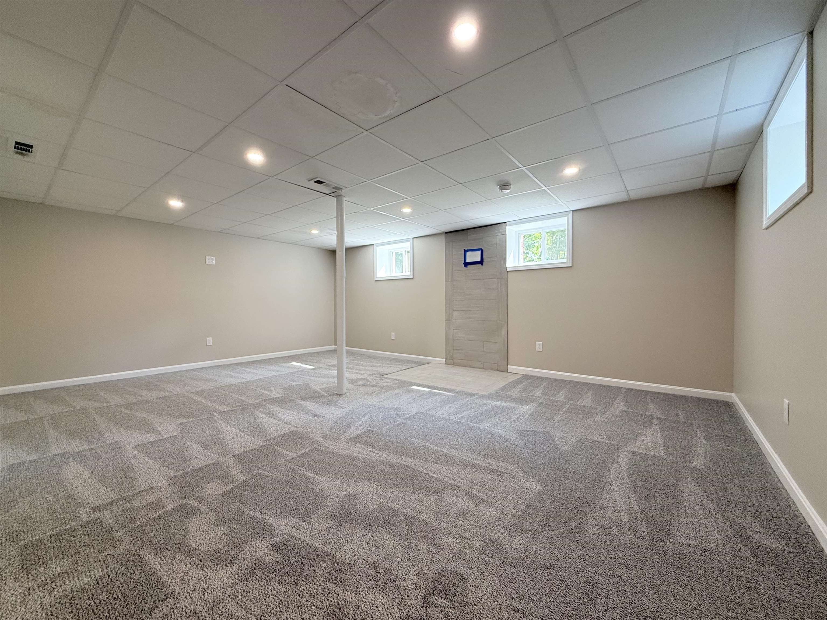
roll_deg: +0.2
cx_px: 414
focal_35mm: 14
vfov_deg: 85.7
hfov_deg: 102.1
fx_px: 334
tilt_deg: -0.9
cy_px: 310
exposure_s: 1/120
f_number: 2.2
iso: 160
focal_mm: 2.22
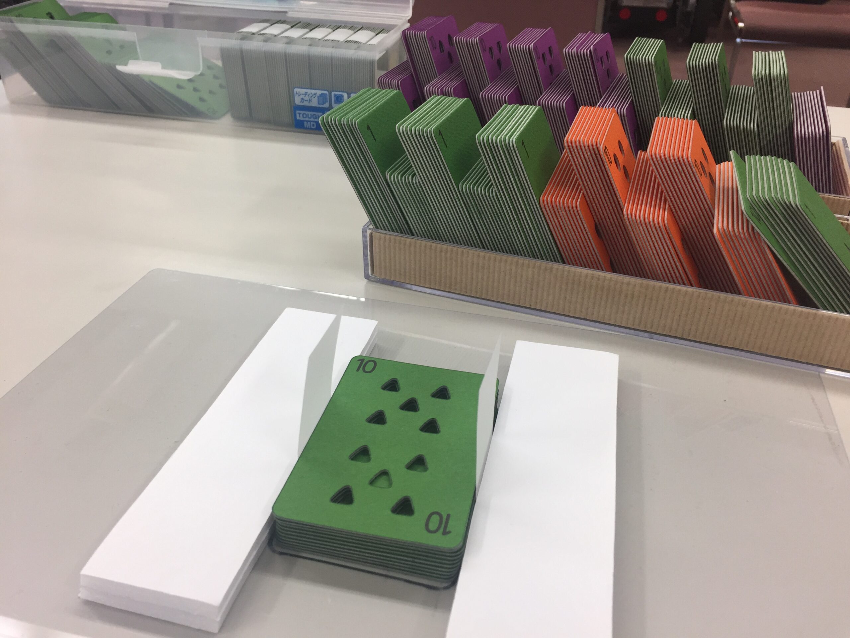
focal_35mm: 29
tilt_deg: -34.6
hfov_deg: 61.7
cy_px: 319
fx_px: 712
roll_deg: -1.5
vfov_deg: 48.2
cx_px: 425
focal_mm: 4.15
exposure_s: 1/100
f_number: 2.2
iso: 50
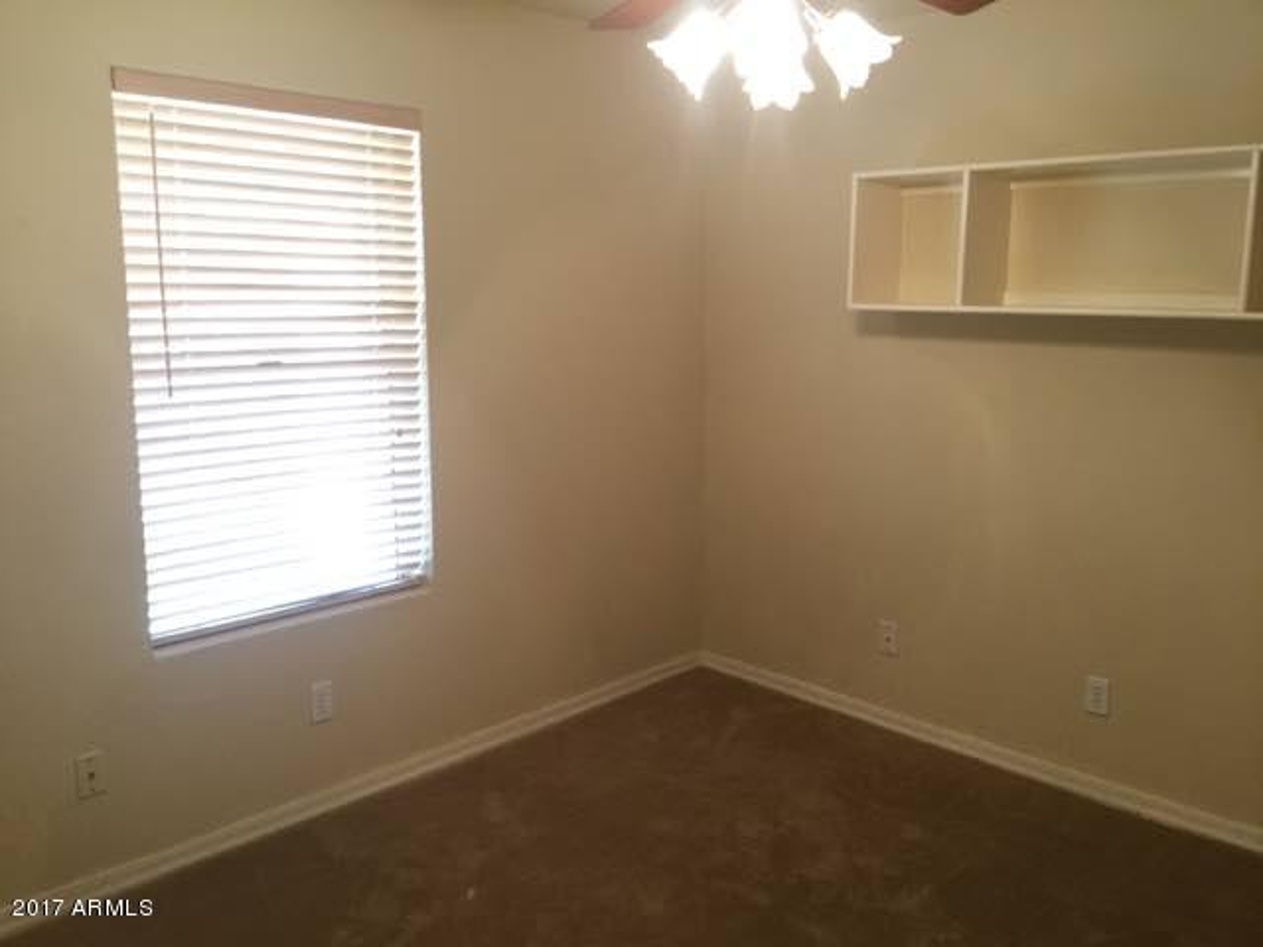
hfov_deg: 61.7
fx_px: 1058
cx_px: 632
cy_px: 474
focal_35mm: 29
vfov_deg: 48.2
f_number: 2.2
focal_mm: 4.15
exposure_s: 1/15
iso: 40
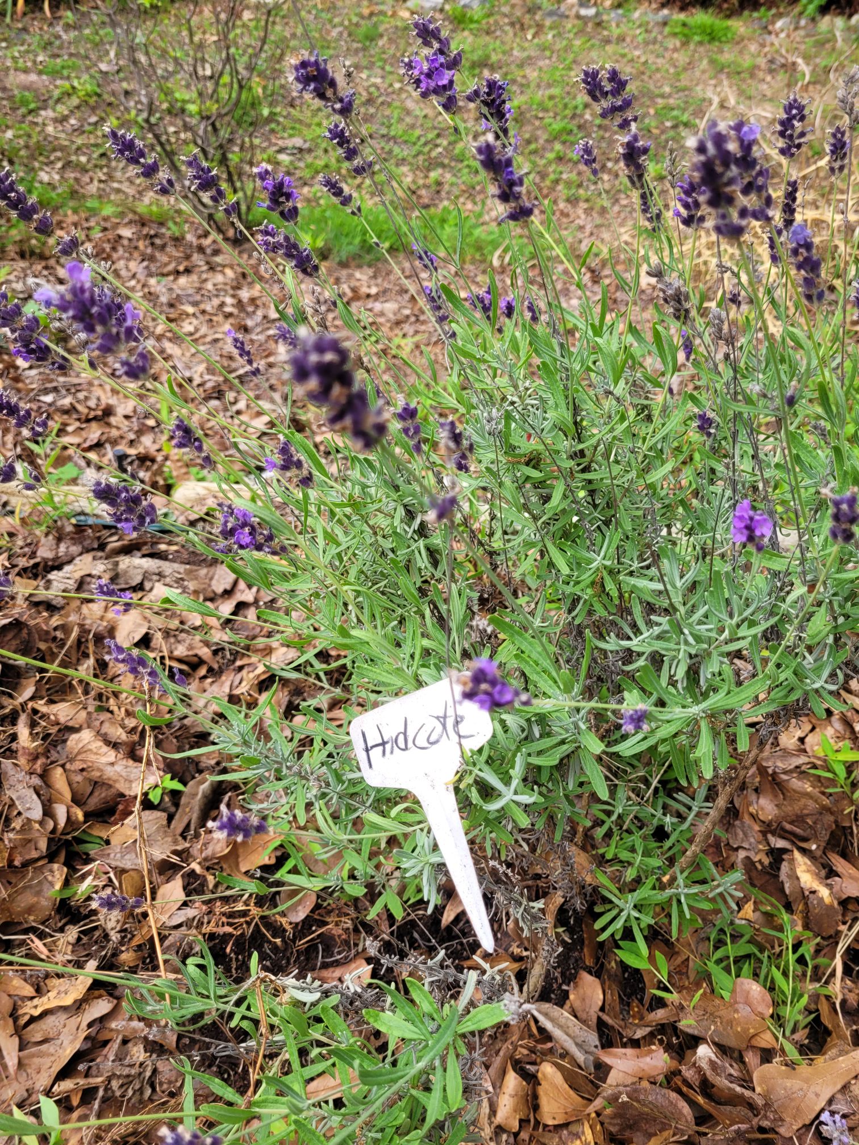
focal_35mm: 26
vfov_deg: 67.3
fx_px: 860
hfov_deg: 53.1
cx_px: 430
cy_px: 572
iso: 40
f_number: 1.8
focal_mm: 5.4
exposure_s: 1/167
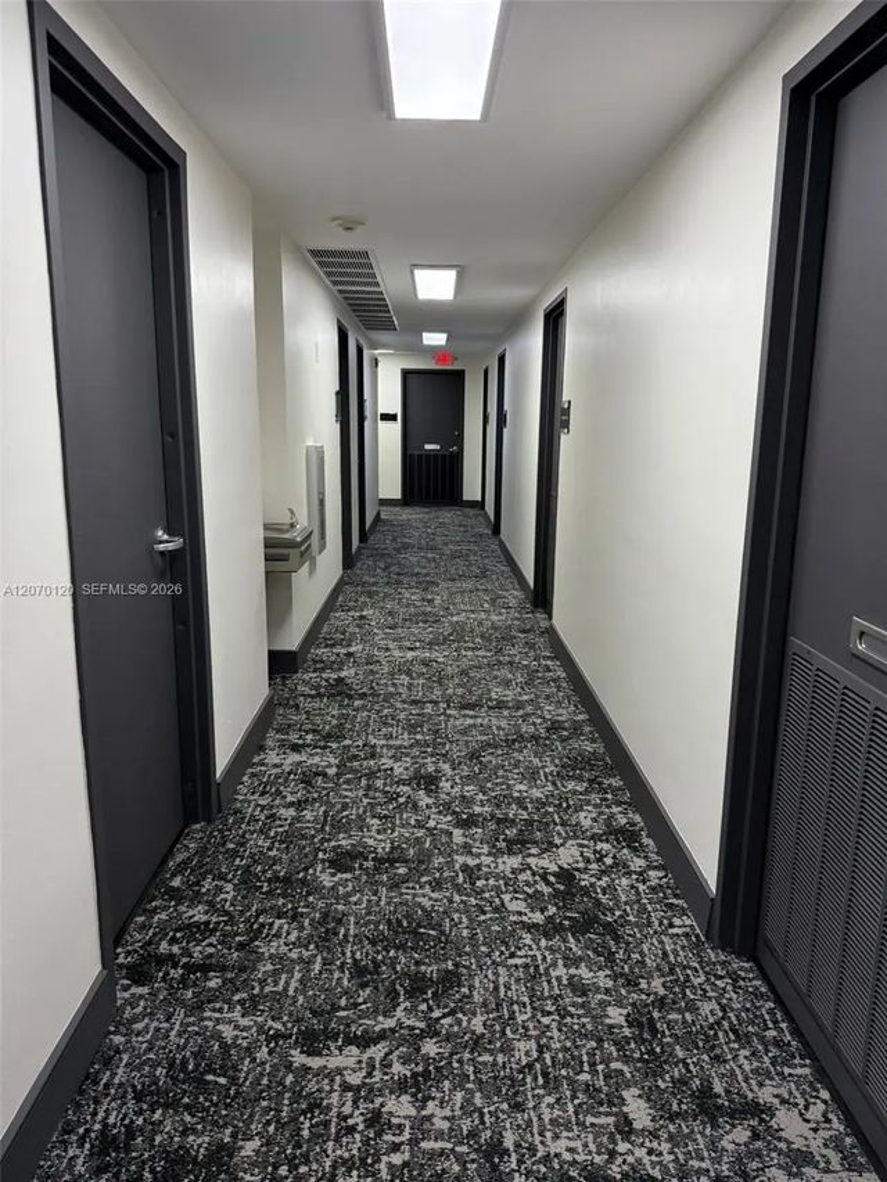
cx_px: 444
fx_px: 820
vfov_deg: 71.6
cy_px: 591
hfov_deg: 56.8
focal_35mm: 24
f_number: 1.78
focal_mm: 6.76
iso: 200
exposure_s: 1/158
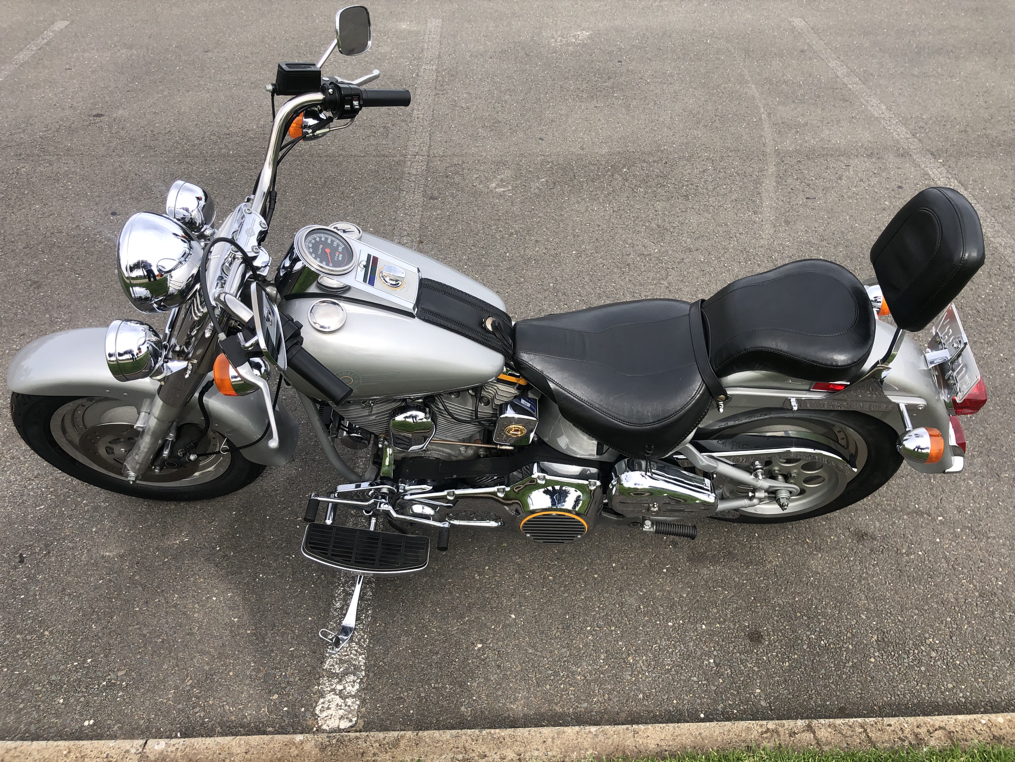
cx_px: 508
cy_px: 381
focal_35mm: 28
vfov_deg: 49.7
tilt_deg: -38.6
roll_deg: +1.5
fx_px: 821
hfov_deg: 63.4
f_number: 1.8
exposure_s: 1/787
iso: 20
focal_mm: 4
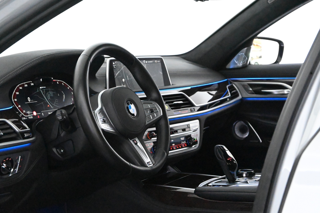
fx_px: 667
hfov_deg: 27.0
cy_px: 106
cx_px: 160
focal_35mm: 75
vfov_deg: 18.2
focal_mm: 50
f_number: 6.3
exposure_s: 1/80
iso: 22800
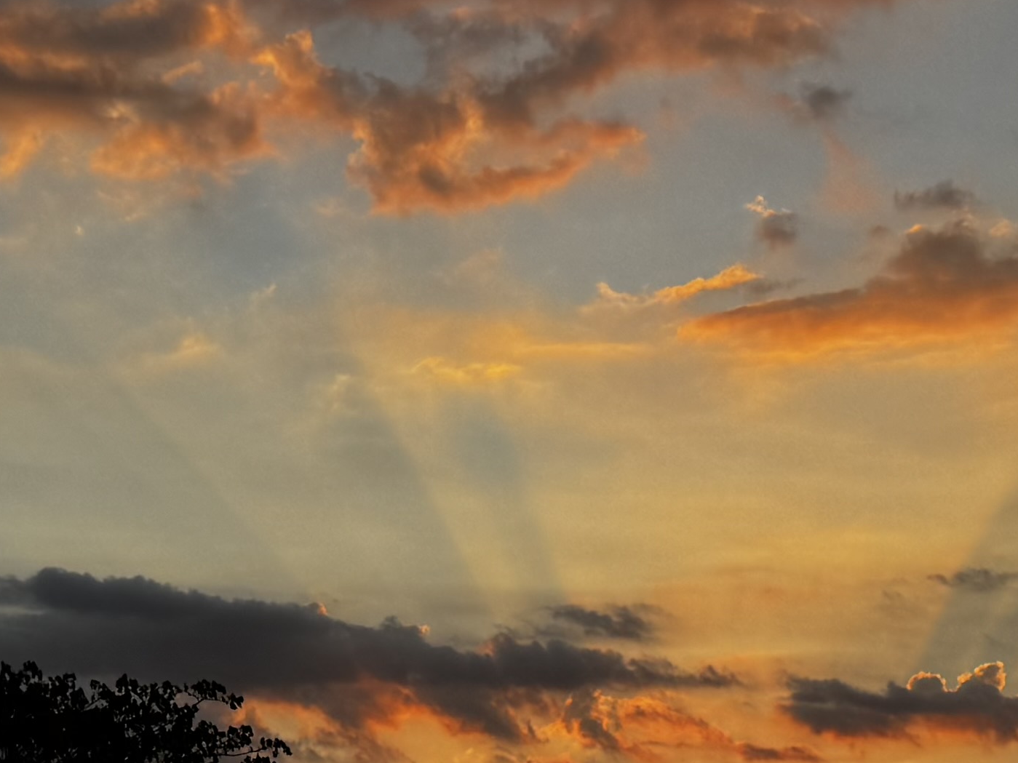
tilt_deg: +14.4
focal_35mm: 98
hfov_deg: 19.9
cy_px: 385
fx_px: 2882
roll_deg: +1.9
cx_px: 264
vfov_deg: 15.1
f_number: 1.78
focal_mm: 6.76
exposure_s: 1/4608
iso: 80
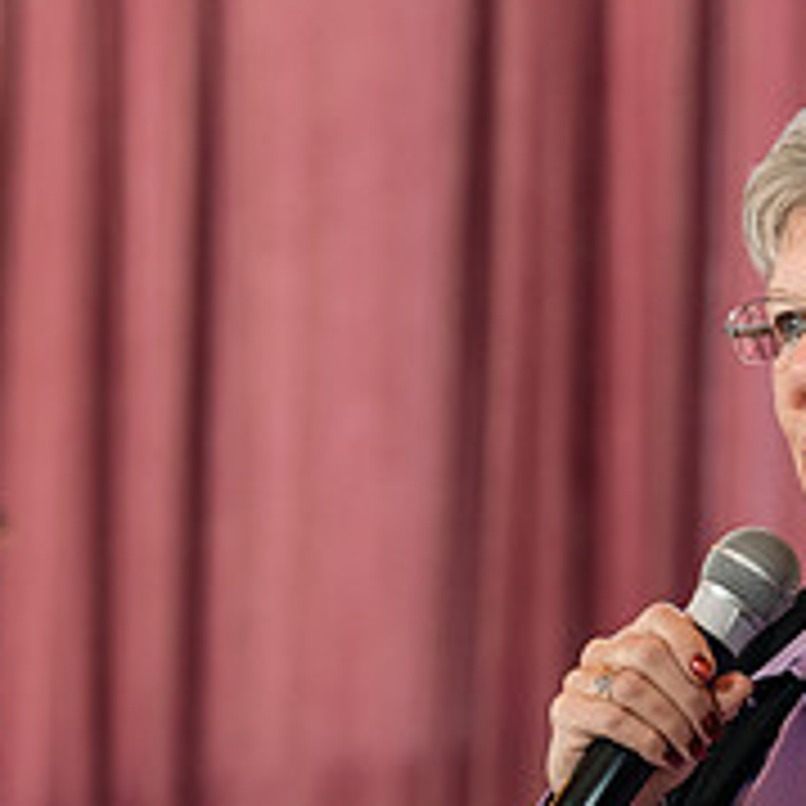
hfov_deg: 6.3
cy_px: 736
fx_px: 7271
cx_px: 702
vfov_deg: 6.3
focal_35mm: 276
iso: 1600
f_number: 3.5
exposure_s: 1/200
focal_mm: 100
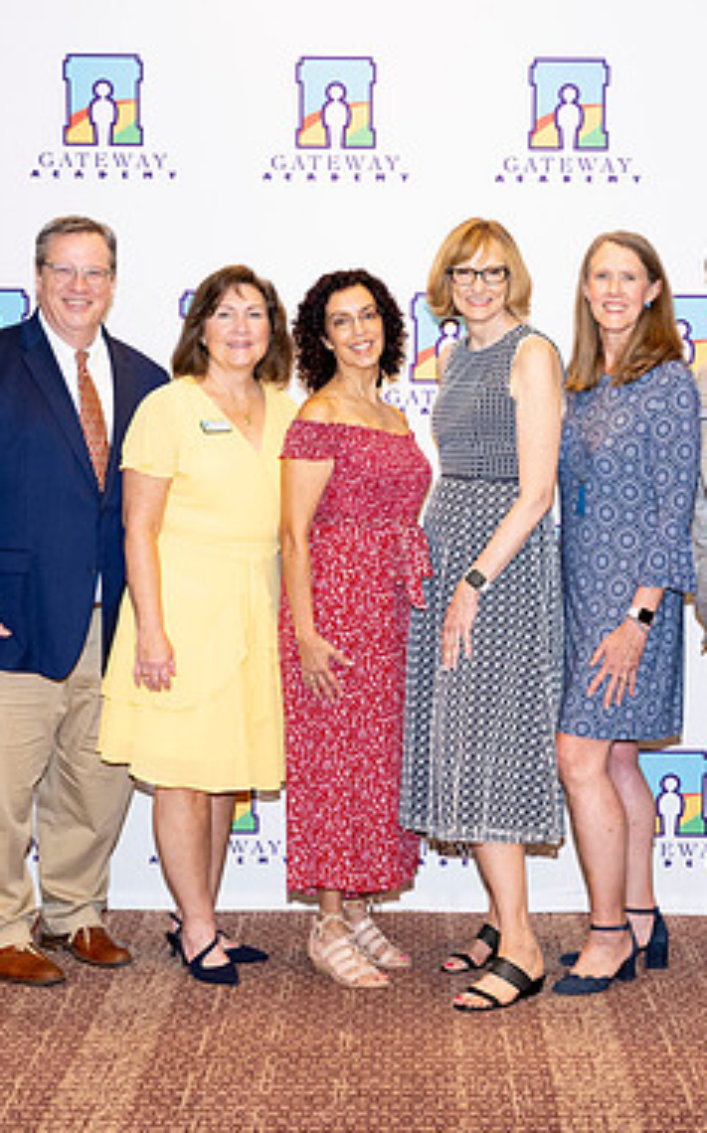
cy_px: 574
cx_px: 427
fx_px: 2130
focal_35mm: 69
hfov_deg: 18.8
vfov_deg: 29.8
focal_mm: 43
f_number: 5.6
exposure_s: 1/200
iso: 800
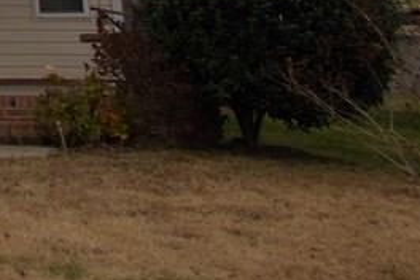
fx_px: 1412
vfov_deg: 10.3
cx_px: -320
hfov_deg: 14.9
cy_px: -298
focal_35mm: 121
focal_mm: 5.3
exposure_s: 1/160
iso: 80
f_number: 8.6
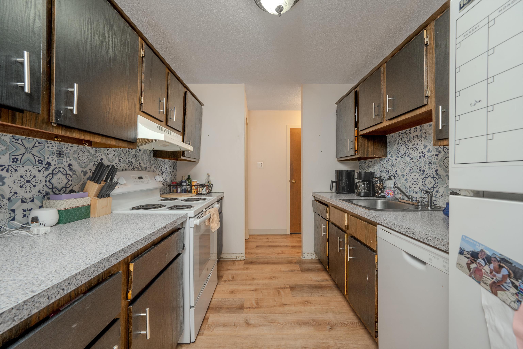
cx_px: 262
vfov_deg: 81.2
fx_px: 203
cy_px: 174
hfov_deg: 104.3
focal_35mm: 14
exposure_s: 1/4
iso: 400
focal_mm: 14
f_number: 8
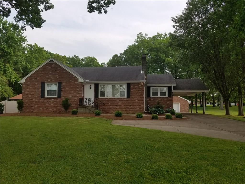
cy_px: 92
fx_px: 184
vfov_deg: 53.1
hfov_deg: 67.3
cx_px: 122
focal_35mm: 26
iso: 50
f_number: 1.7
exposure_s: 1/1340
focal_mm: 4.2
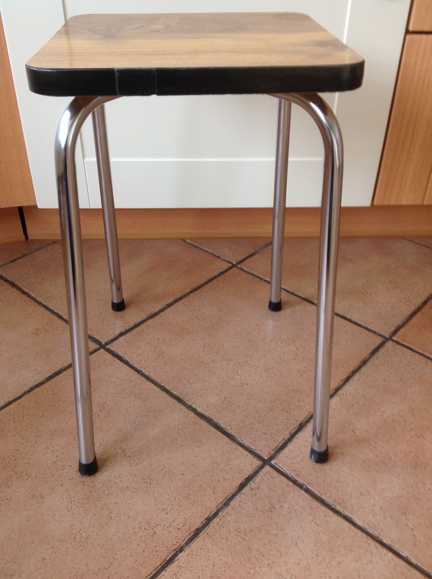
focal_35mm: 35
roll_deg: +0.1
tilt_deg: -35.3
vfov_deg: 52.7
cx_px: 216
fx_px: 584
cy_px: 290
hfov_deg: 40.6
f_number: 2.4
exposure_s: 1/15
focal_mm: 4.28
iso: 80
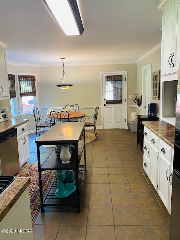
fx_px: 180
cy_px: 120
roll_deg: +0.8
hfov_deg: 53.1
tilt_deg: -8.2
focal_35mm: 26
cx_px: 90
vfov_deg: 67.3
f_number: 1.8
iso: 320
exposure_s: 1/60
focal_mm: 4.25
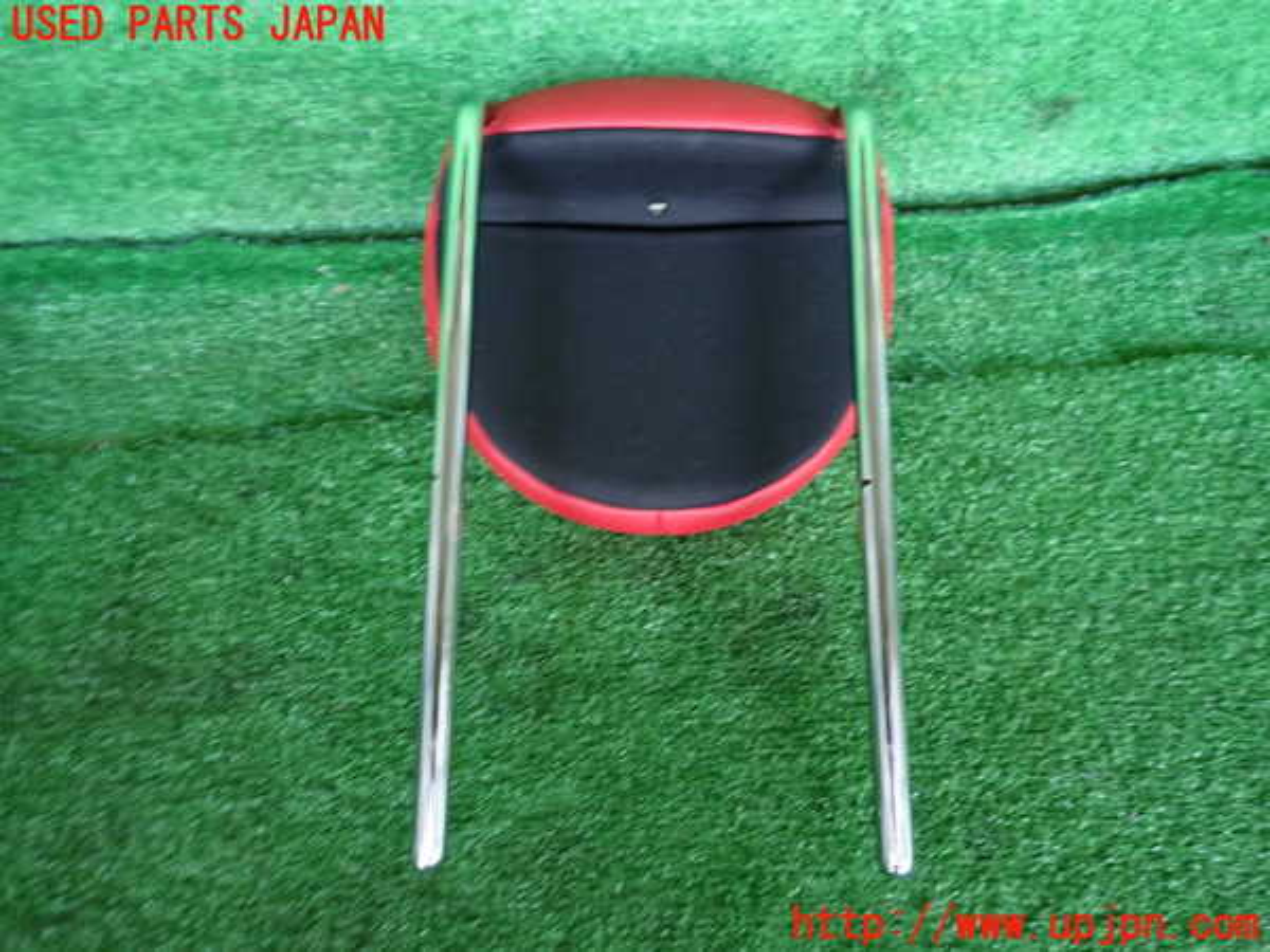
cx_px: 635
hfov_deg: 69.4
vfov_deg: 54.9
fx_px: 917
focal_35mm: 25
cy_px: 476
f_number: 2
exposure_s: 1/30
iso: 200
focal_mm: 4.5
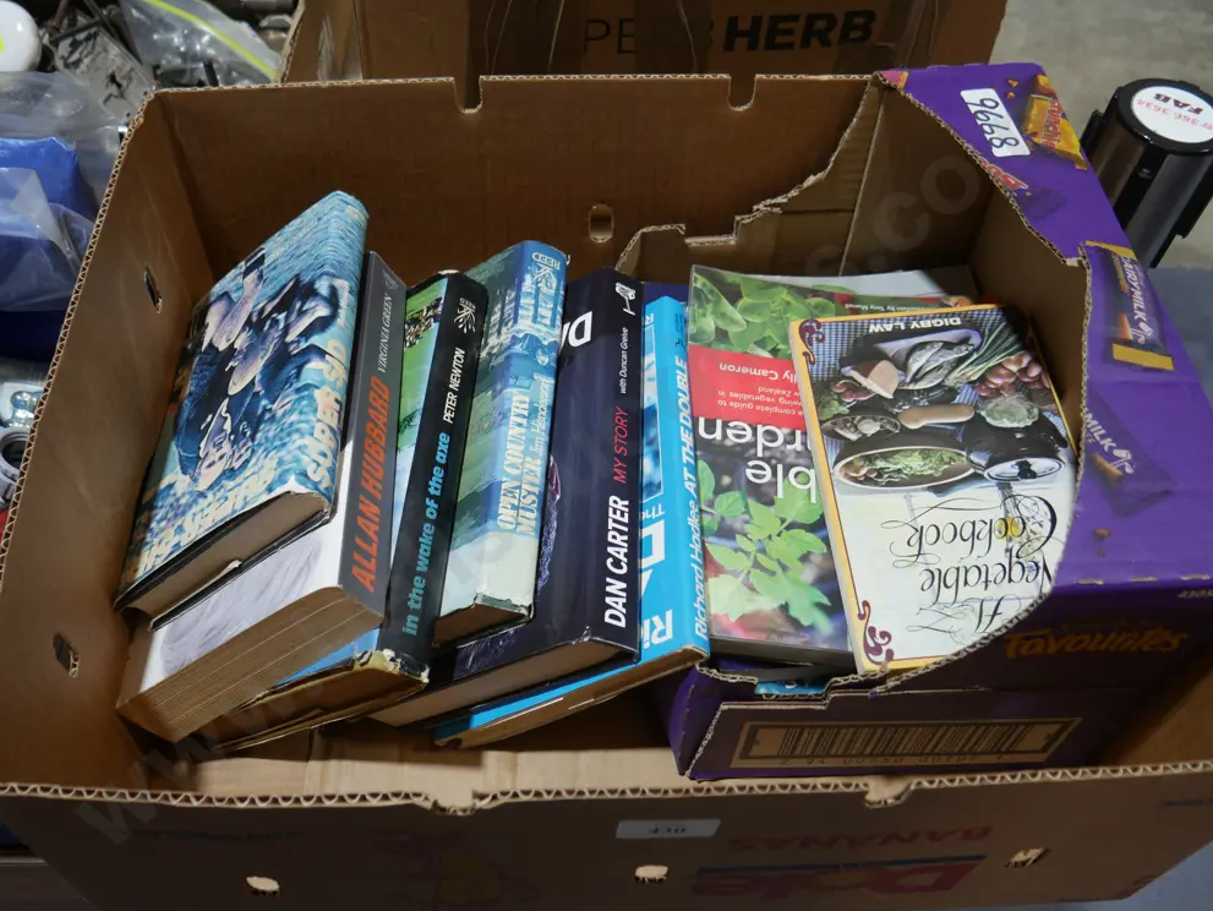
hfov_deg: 58.3
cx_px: 588
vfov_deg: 45.5
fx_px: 1087
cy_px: 456
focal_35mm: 31
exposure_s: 1/60
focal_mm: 15
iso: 200
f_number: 3.6
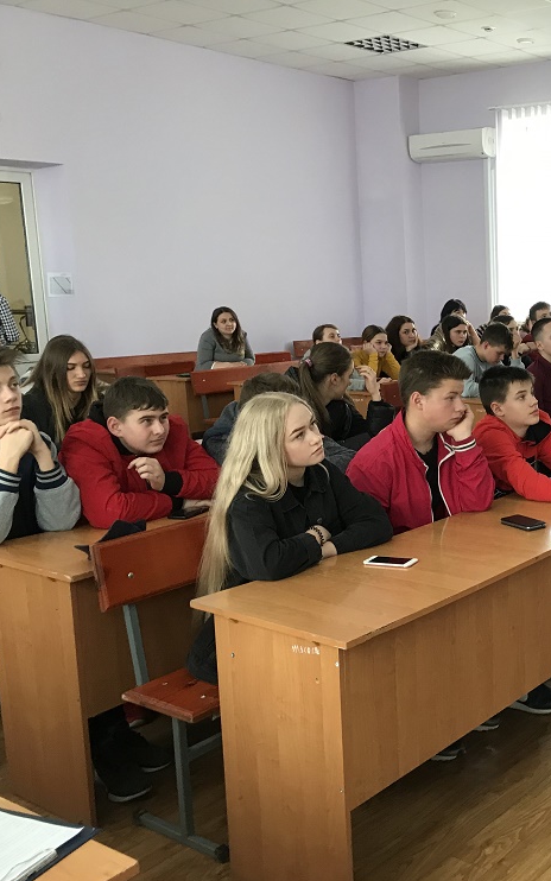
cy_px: 444
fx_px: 961
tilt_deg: -9.9
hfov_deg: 29.9
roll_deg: +1.5
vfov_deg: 49.3
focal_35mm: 40
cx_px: 550
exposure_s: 1/33
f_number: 1.8
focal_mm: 3.99
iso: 40
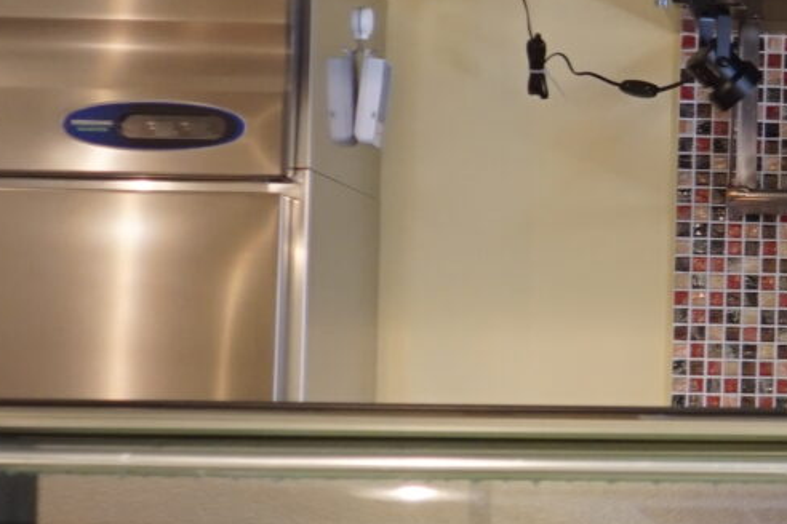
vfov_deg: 8.8
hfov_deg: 12.5
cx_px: 1204
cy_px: 180
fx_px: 3410
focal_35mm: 156
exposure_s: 1/60
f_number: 3.5
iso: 800
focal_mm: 30
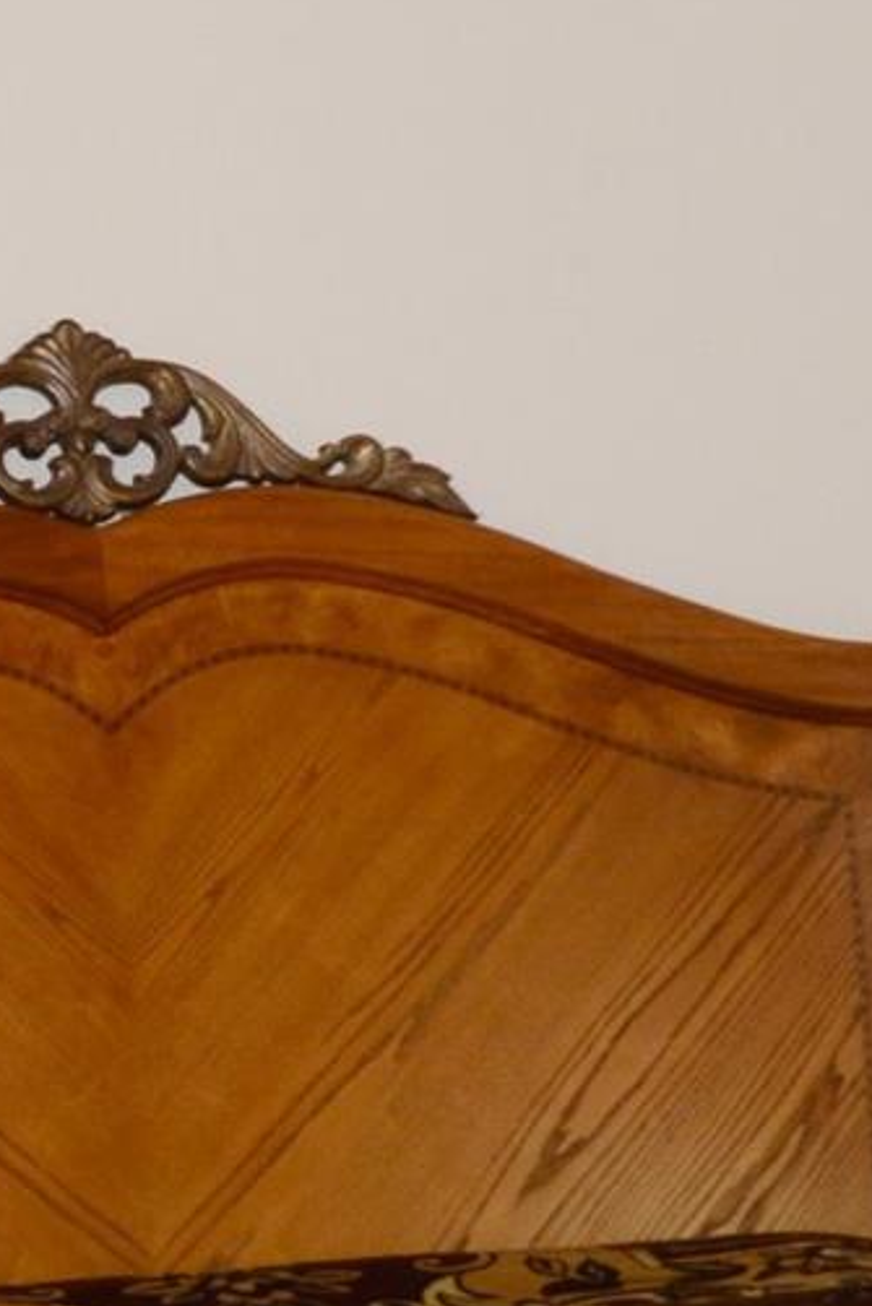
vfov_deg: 12.6
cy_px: 1012
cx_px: -122
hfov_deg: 8.4
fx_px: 5881
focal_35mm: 162
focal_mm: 24
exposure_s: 1/160
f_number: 6.3
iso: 400
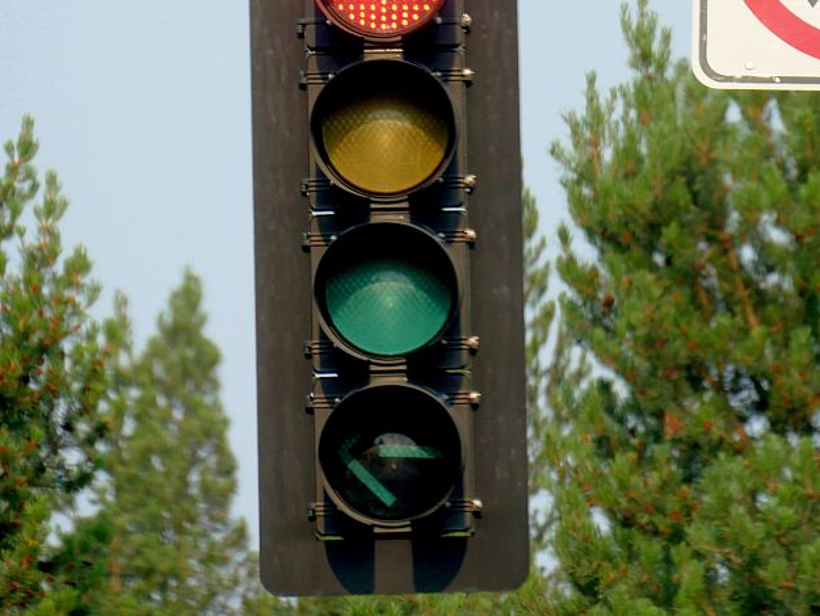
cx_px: 605
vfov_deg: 3.0
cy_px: 49
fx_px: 11823
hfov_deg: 4.0
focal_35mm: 499
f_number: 5.6
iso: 250
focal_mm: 130
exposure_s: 1/320
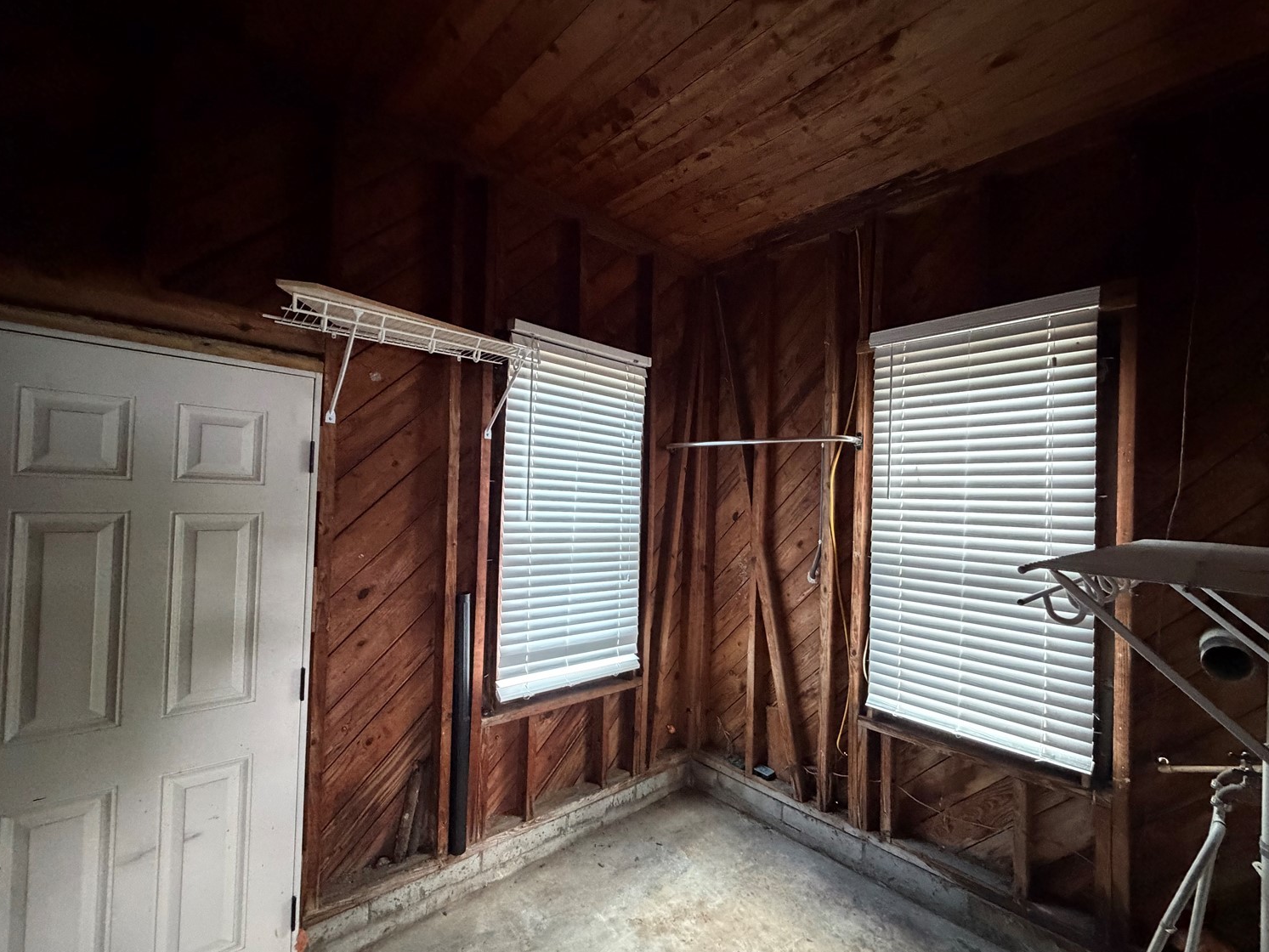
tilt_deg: +0.9
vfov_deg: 81.7
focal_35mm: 15
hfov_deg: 98.1
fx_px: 550
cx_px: 671
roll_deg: -1.1
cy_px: 496
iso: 1000
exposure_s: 1/60
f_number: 2.2
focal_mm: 2.22
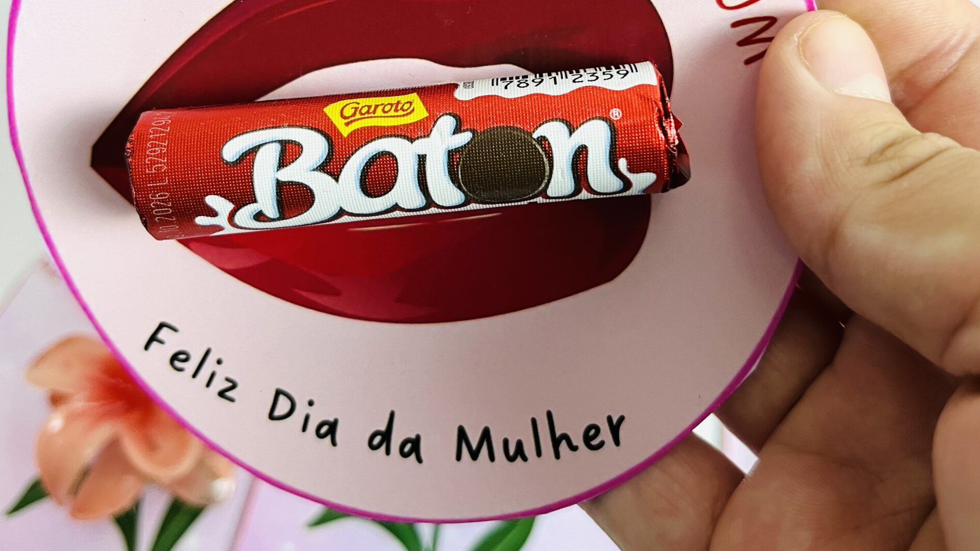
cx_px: 491
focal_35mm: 38
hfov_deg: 52.8
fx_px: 987
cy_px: 129
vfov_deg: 30.6
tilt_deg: -58.1
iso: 100
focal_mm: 5.1
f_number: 1.6
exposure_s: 1/60
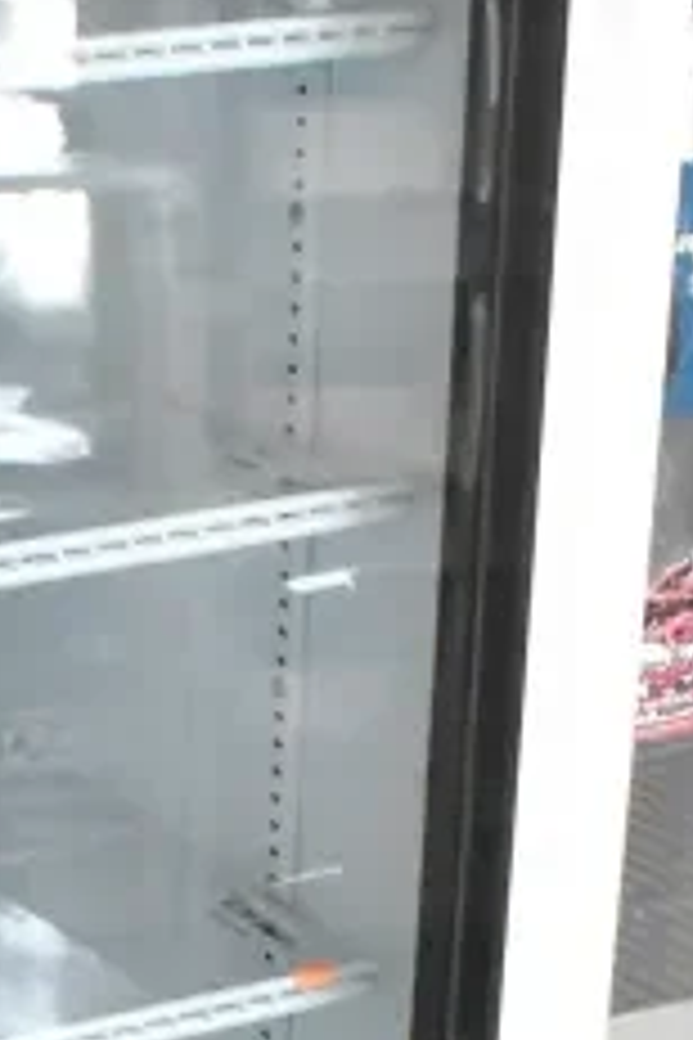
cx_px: -446
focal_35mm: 107
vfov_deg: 18.5
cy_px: 1074
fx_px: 3089
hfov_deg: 12.0
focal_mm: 18
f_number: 6.3
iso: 6400
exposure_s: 1/160
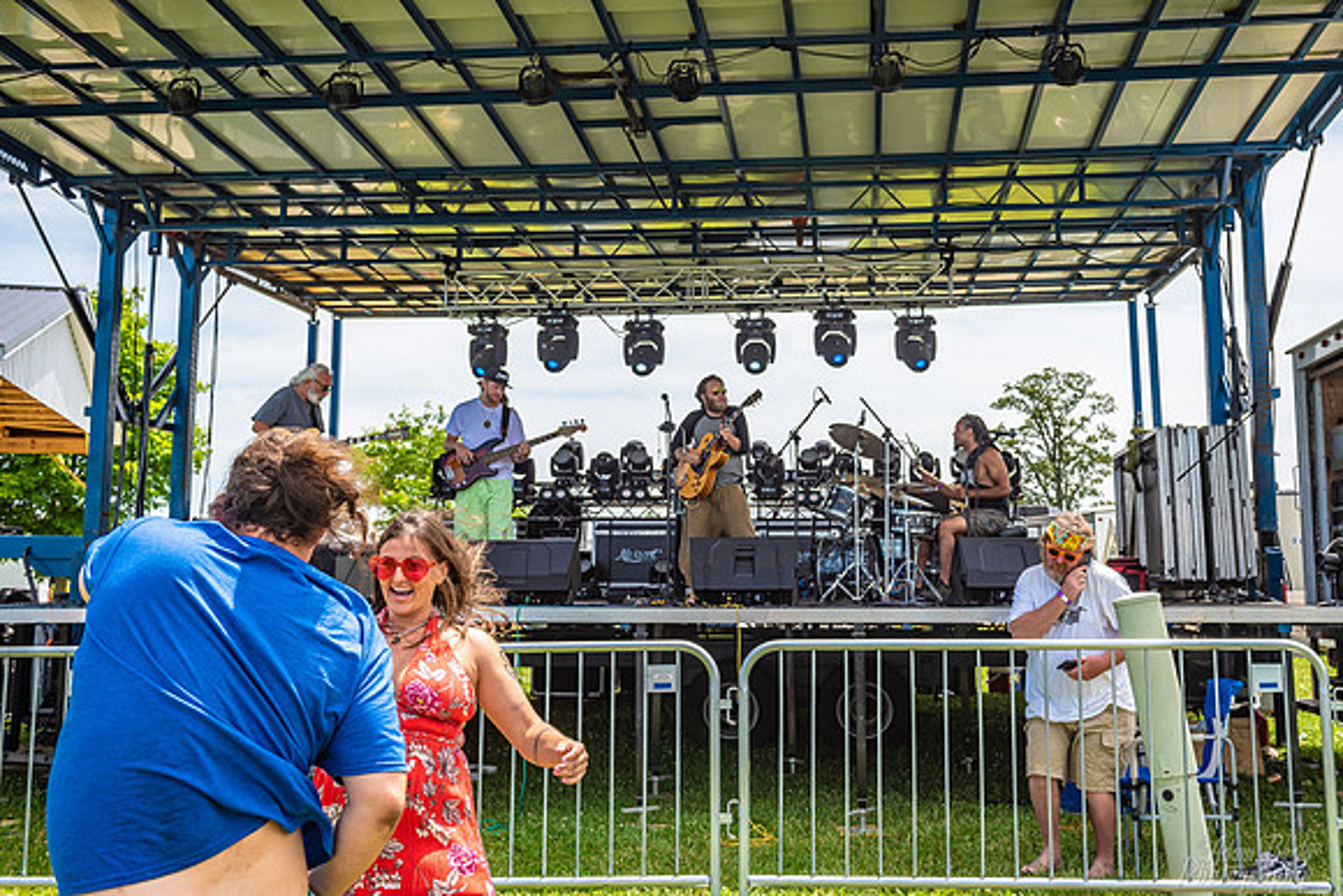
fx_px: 1394
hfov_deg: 51.2
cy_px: 378
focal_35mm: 37
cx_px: 780
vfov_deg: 35.6
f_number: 5.6
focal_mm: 32
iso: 100
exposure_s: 1/400
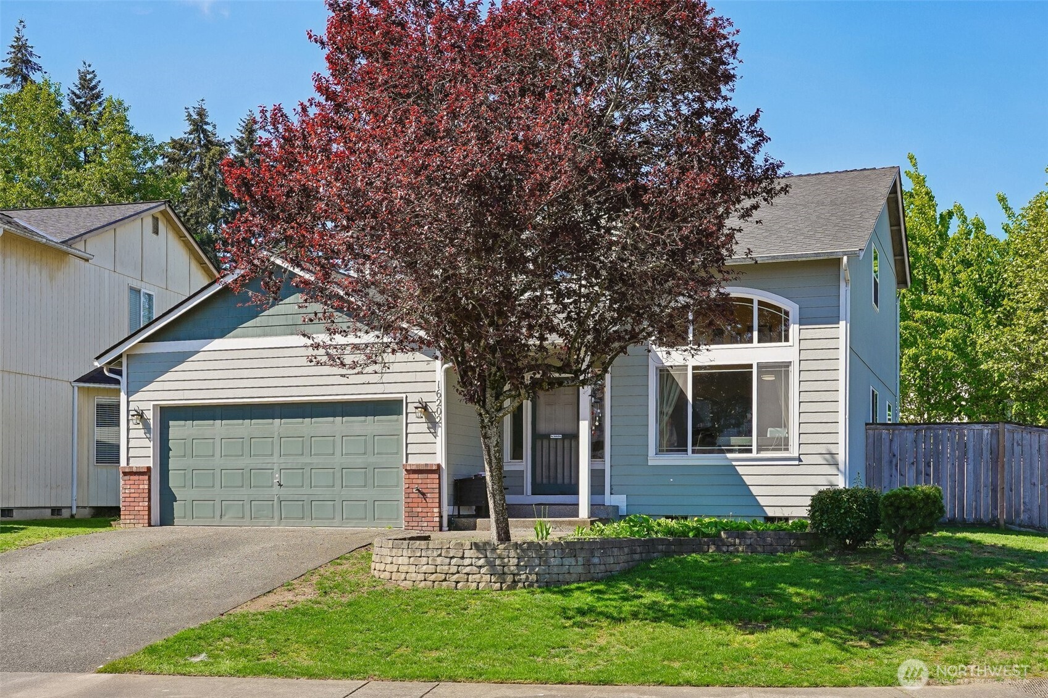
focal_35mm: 42
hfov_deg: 46.4
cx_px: 524
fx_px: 1222
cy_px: 349
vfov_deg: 31.9
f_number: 8
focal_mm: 28
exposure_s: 1/125
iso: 100
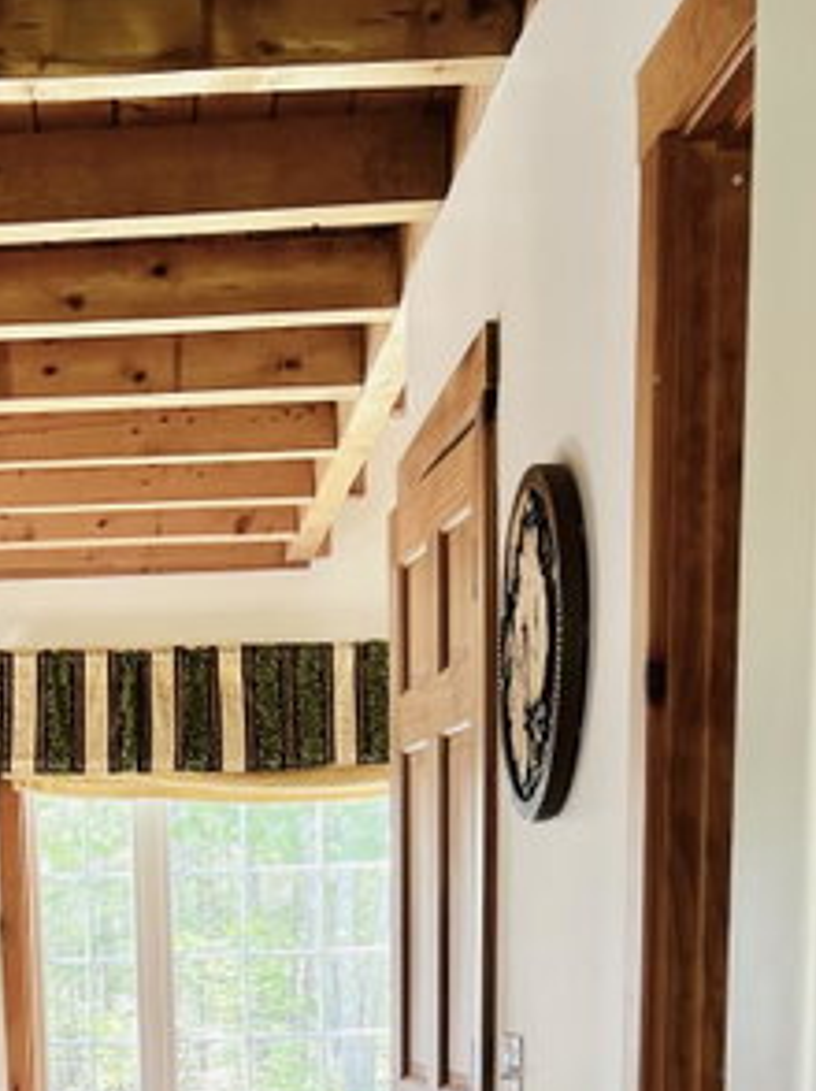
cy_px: 1410
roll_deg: +1.8
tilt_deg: -11.5
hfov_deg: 21.2
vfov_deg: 24.9
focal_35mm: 68
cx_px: 108
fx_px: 2140
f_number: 1.5
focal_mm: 5.7
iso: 125
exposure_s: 1/102
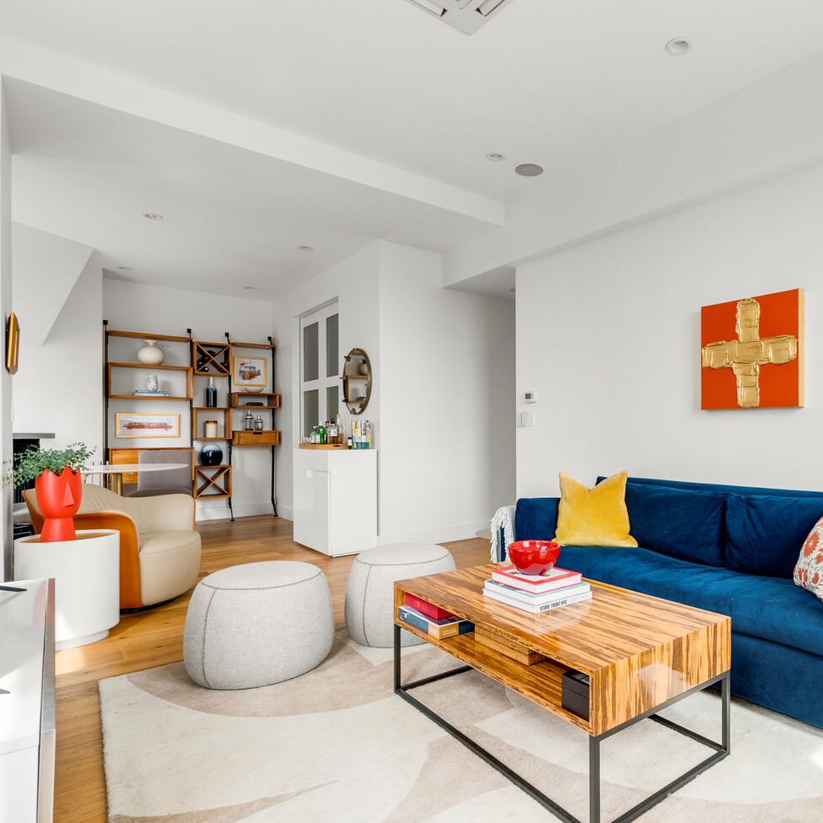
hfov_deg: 67.3
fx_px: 583
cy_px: 423
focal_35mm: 22
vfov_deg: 70.5
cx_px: 585
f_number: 11
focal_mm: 16.5
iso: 400
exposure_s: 1/30
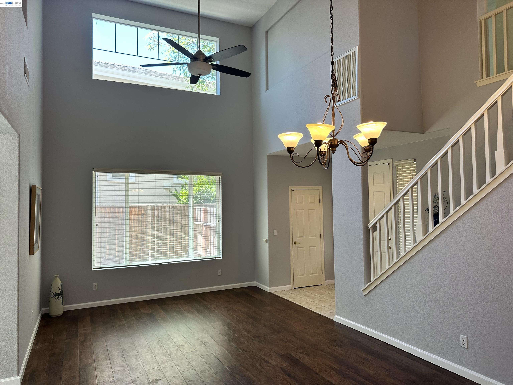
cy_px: 192
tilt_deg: +2.4
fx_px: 356
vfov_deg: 56.8
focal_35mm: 24
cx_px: 256
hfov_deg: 71.6
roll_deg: +0.2
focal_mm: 6.86
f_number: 1.78
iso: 100
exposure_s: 1/120
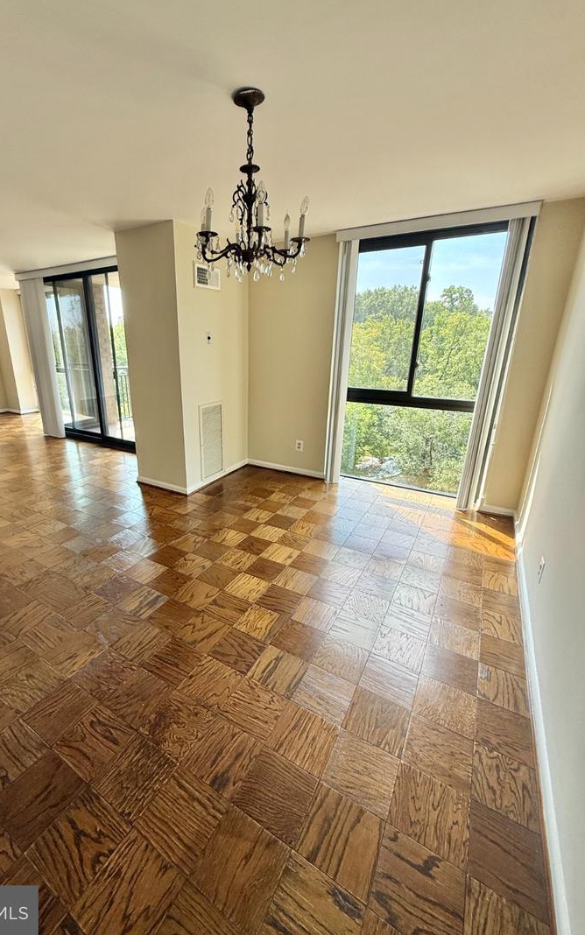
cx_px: 239
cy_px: 463
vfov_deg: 101.4
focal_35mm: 15
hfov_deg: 74.1
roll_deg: -0.2
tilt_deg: -16.1
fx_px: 382
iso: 64
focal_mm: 2.22
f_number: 2.2
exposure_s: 1/201
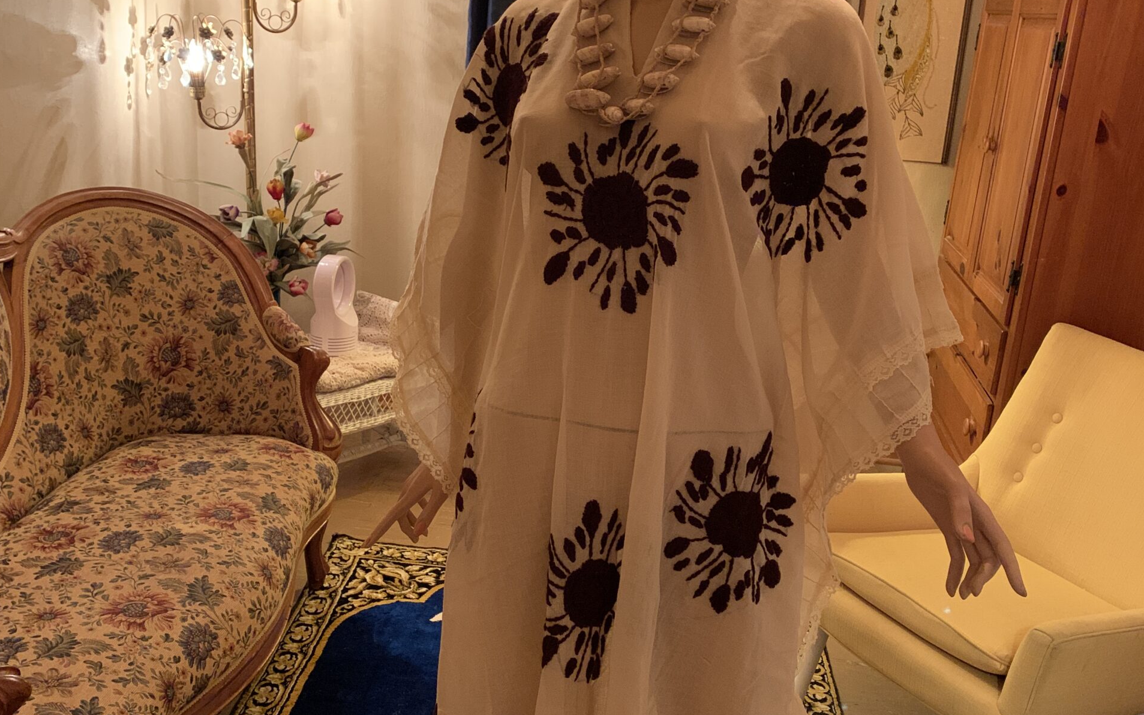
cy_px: 349
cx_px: 569
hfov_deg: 52.7
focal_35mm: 37
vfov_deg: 34.4
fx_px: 1154
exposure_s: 1/30
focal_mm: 4.25
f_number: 1.8
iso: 400
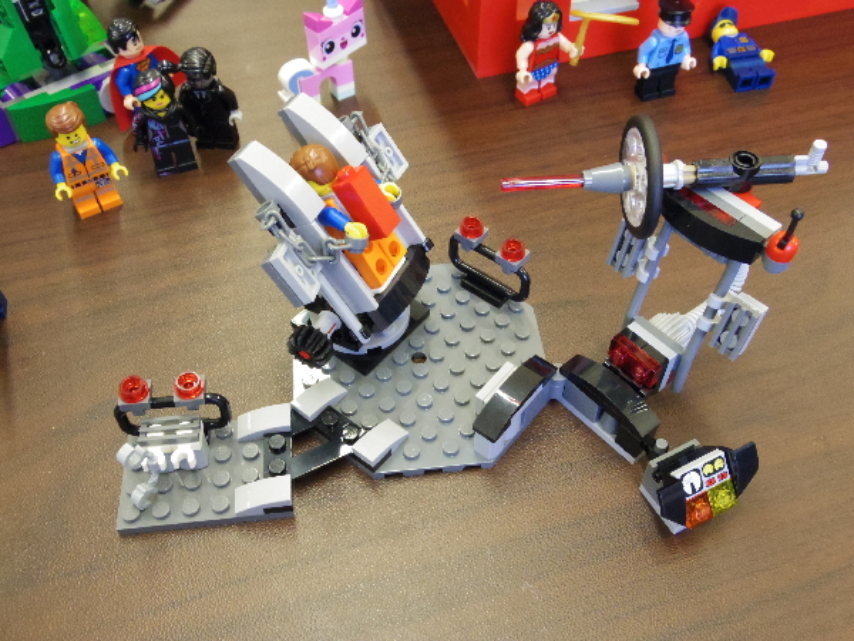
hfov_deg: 52.6
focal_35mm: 35
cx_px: 427
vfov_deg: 40.7
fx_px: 863
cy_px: 320
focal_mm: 6.3
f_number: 4.5
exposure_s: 1/60
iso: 1250
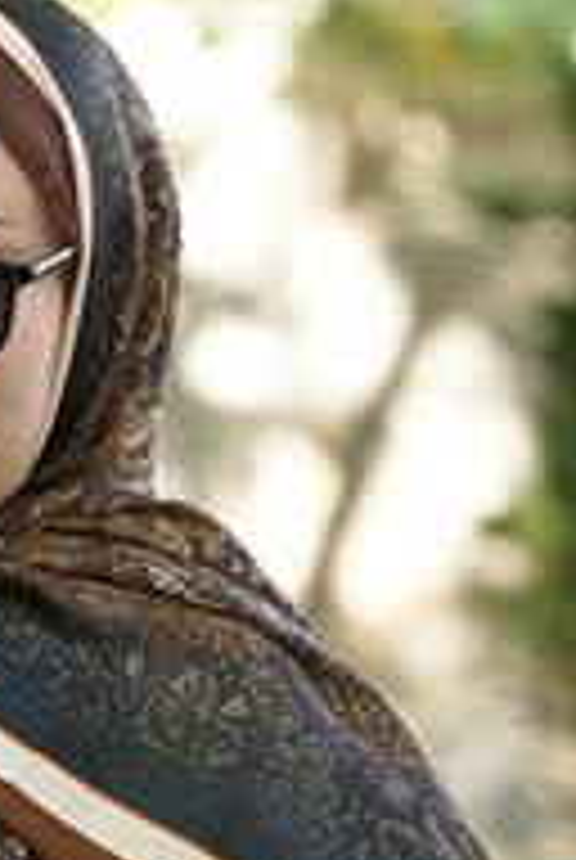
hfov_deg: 4.9
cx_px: -18
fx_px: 6671
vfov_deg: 7.4
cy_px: 783
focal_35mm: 279
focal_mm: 115
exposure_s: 1/125
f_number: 5
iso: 500
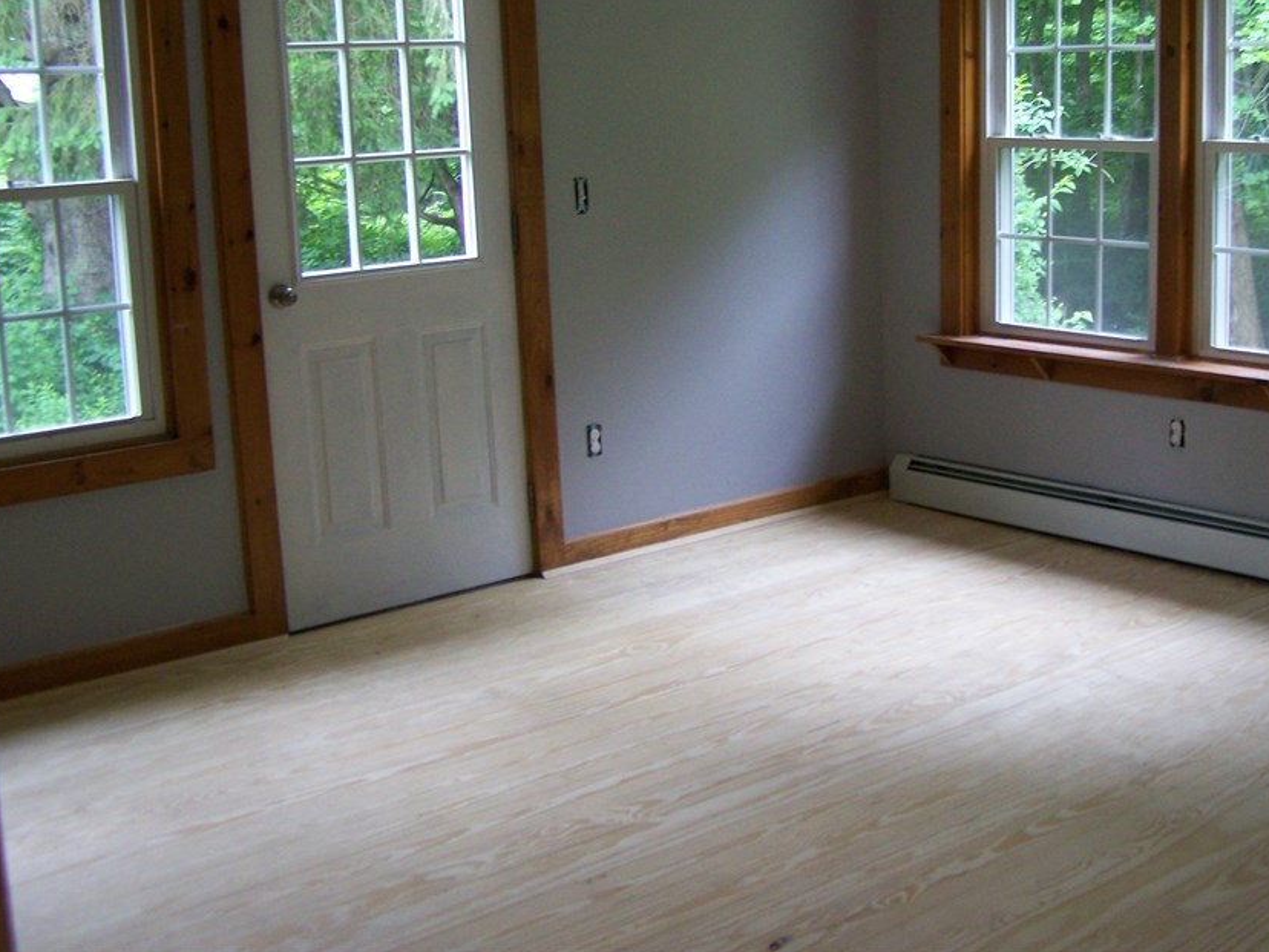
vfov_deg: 30.8
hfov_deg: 40.2
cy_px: 366
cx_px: 768
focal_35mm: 47
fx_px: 1723
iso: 125
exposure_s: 1/30
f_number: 2.8
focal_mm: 6.3
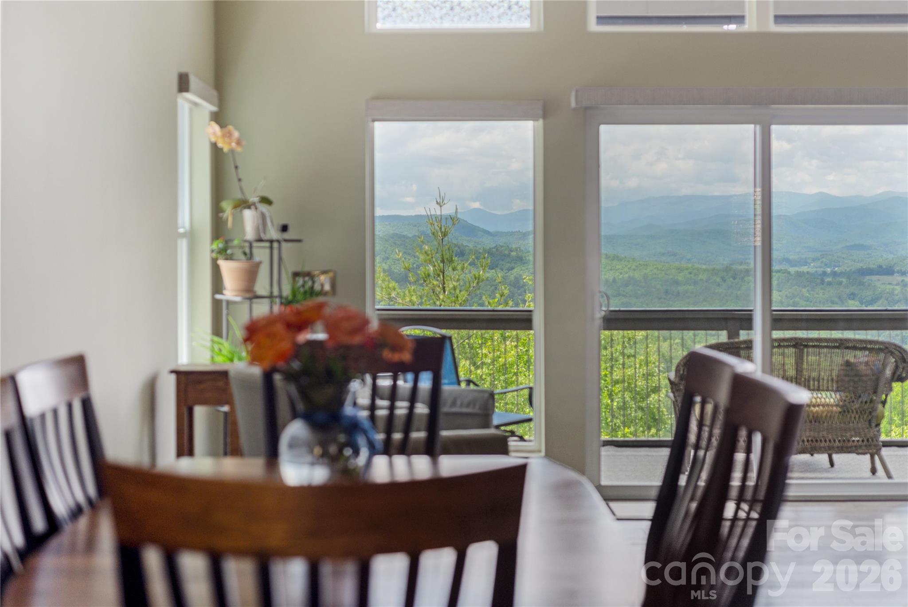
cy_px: 304
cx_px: 454
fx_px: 1262
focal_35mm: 50
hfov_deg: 39.6
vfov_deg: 27.0
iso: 160
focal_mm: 50
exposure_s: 1/250
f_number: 3.2
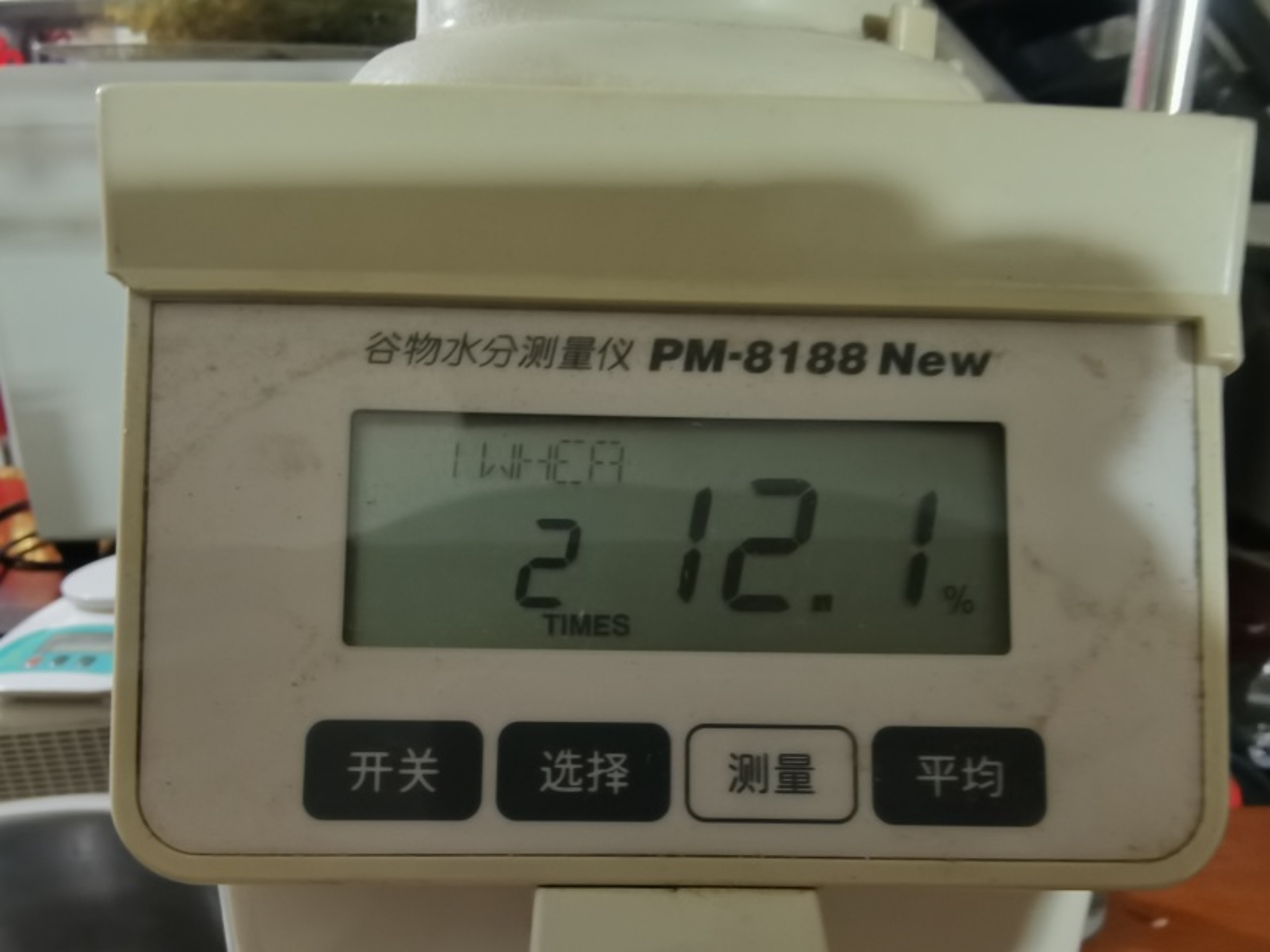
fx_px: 991
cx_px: 635
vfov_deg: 51.4
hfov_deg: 65.3
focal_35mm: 27
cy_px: 476
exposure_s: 1/25
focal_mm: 2.26
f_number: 2.2
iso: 500
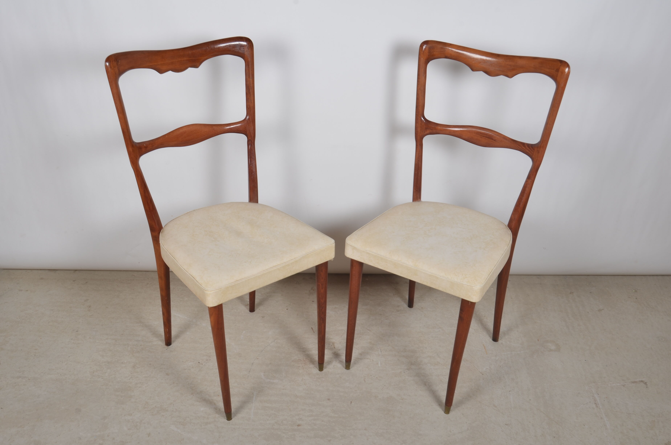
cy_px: 222
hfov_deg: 57.3
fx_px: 614
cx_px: 336
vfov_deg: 39.8
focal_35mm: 33
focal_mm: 22
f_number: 14
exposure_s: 1/125
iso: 100
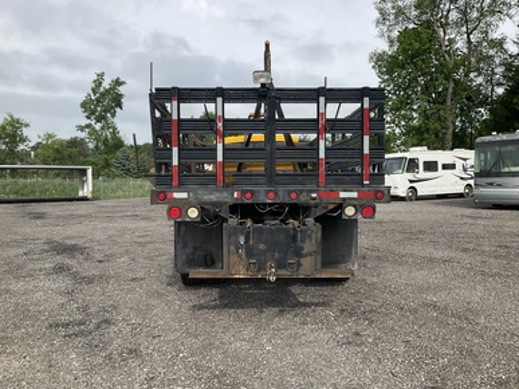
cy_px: 189
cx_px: 255
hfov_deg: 60.0
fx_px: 450
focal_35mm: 30
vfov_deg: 46.8
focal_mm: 3
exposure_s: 1/1730
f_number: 1.8
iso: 25
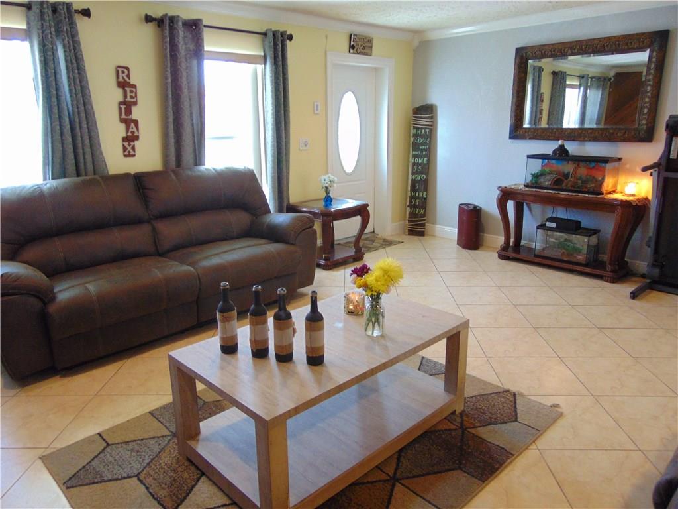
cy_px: 254
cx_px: 339
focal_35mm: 25
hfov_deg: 69.4
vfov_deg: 54.9
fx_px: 490
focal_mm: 4.5
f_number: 3
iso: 250
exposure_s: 1/30
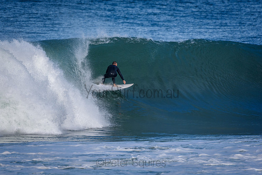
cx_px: 131
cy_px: 88
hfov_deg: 3.3
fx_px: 4586
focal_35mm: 630
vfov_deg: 2.2
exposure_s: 1/2000
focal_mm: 420
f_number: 5.6
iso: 360
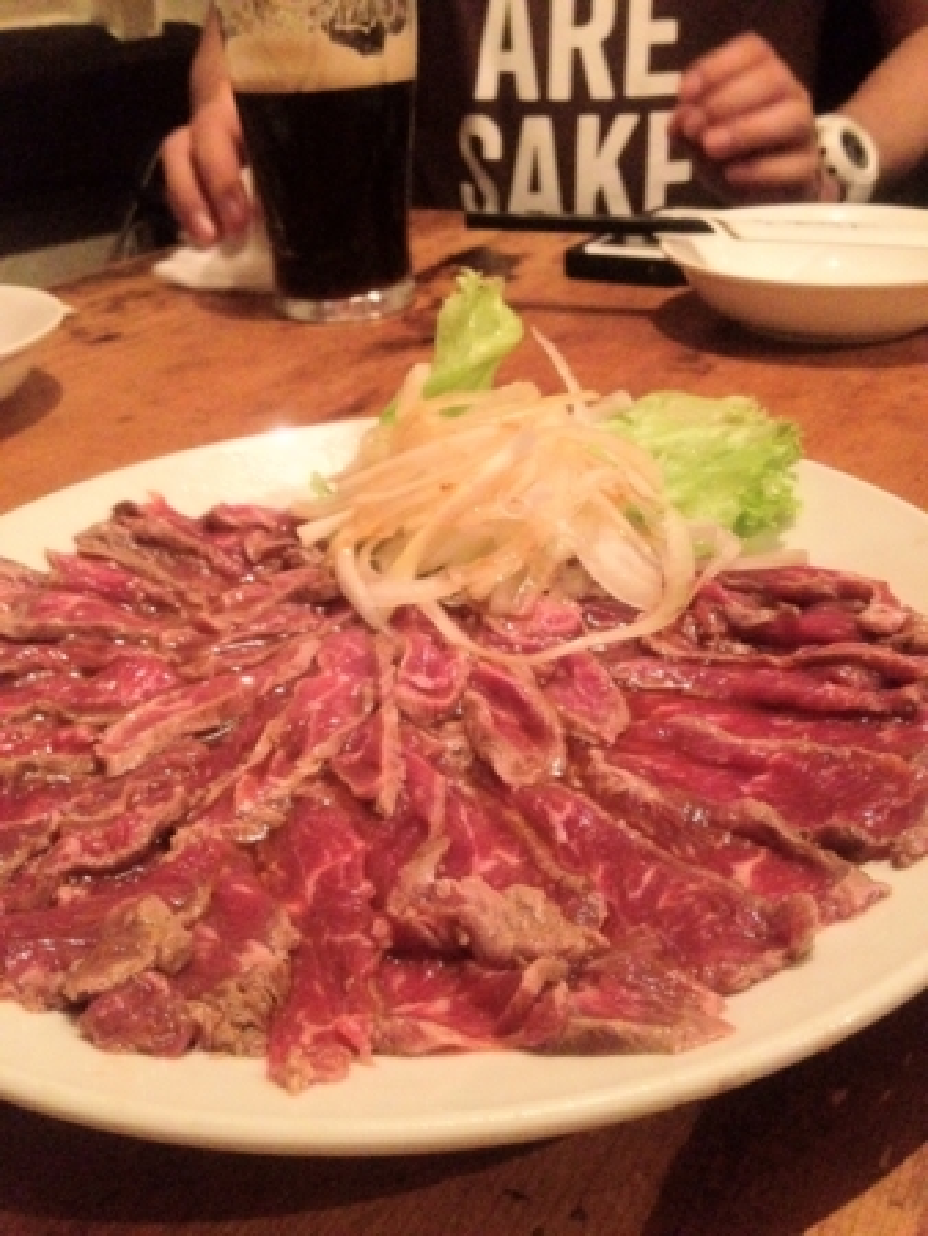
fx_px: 1250
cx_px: 464
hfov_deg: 40.7
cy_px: 618
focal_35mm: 35
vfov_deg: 52.6
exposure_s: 1/15
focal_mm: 4.28
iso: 800
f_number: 2.4
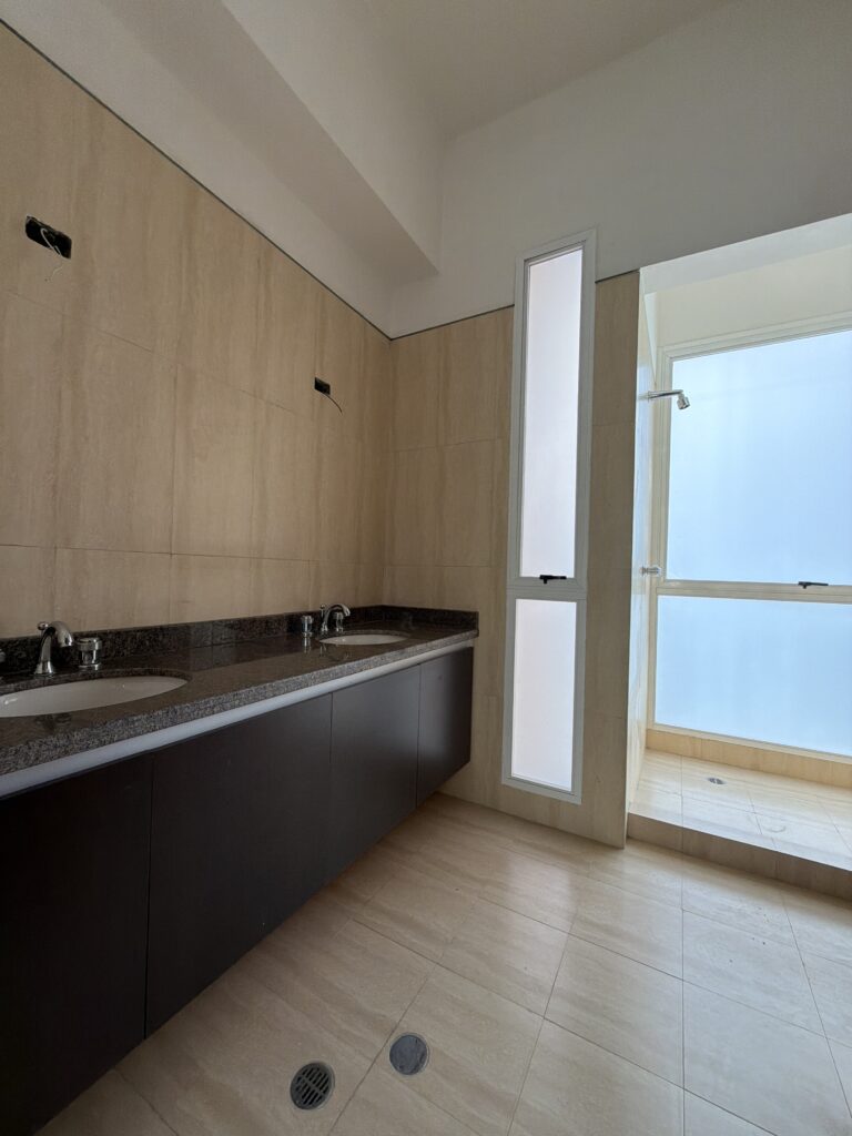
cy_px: 568
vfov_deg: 102.1
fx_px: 459
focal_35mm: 14
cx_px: 426
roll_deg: -1.9
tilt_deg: +0.1
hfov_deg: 85.7
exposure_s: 1/121
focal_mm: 2.22
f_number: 2.2
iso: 50
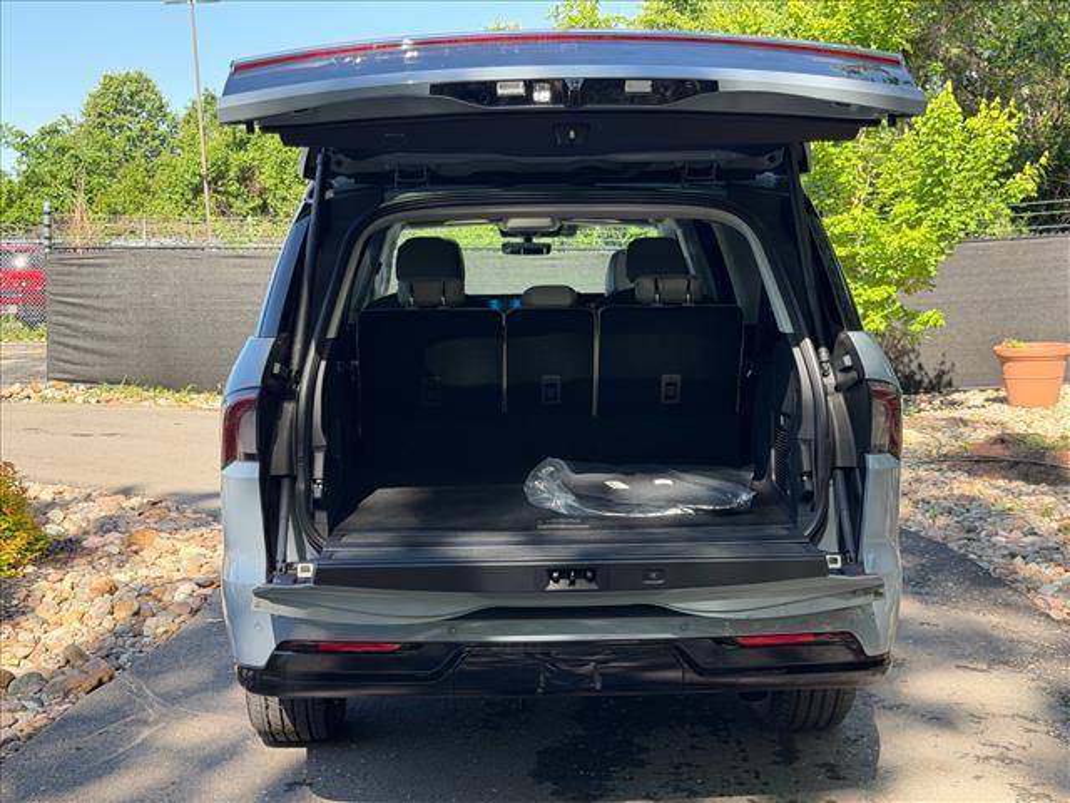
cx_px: 535
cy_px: 402
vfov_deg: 30.3
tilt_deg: -5.3
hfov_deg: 39.7
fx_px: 1484
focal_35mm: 48
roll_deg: +3.2
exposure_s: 1/706
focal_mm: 6.76
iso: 80
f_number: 1.78
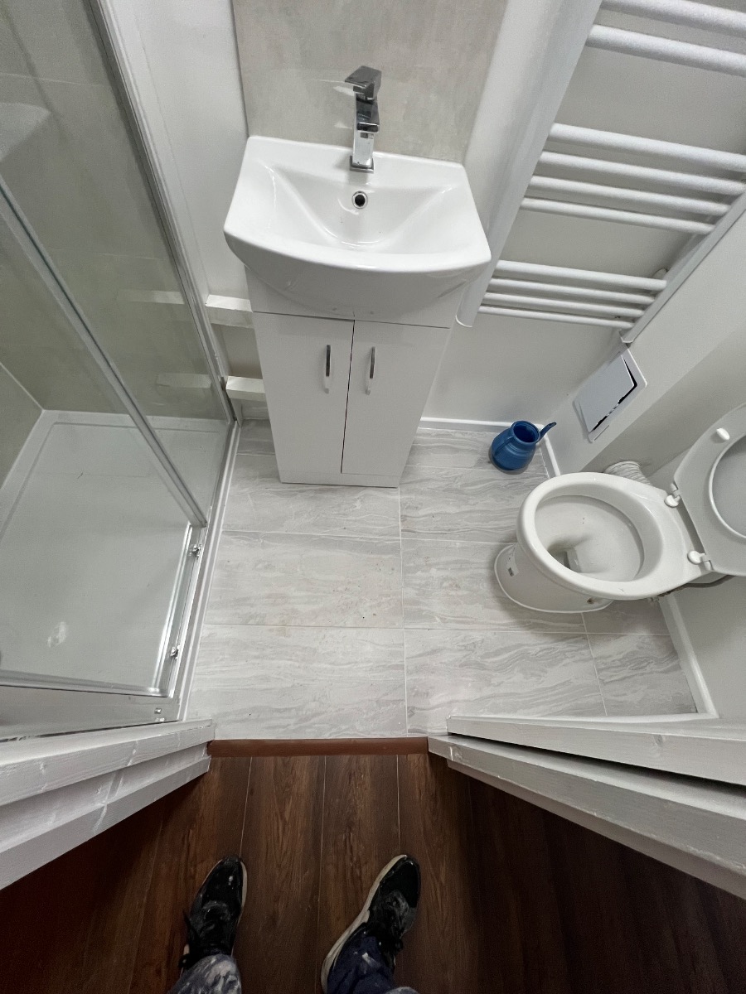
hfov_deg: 89.9
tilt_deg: -60.3
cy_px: 497
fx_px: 374
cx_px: 373
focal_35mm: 13
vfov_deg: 106.2
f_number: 1.8
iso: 250
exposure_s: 1/101
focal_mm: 1.57
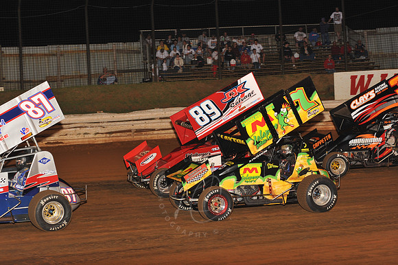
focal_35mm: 86
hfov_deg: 23.7
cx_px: 199
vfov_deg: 15.9
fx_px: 950
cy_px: 132
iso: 1000
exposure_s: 1/320
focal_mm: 86
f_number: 6.3
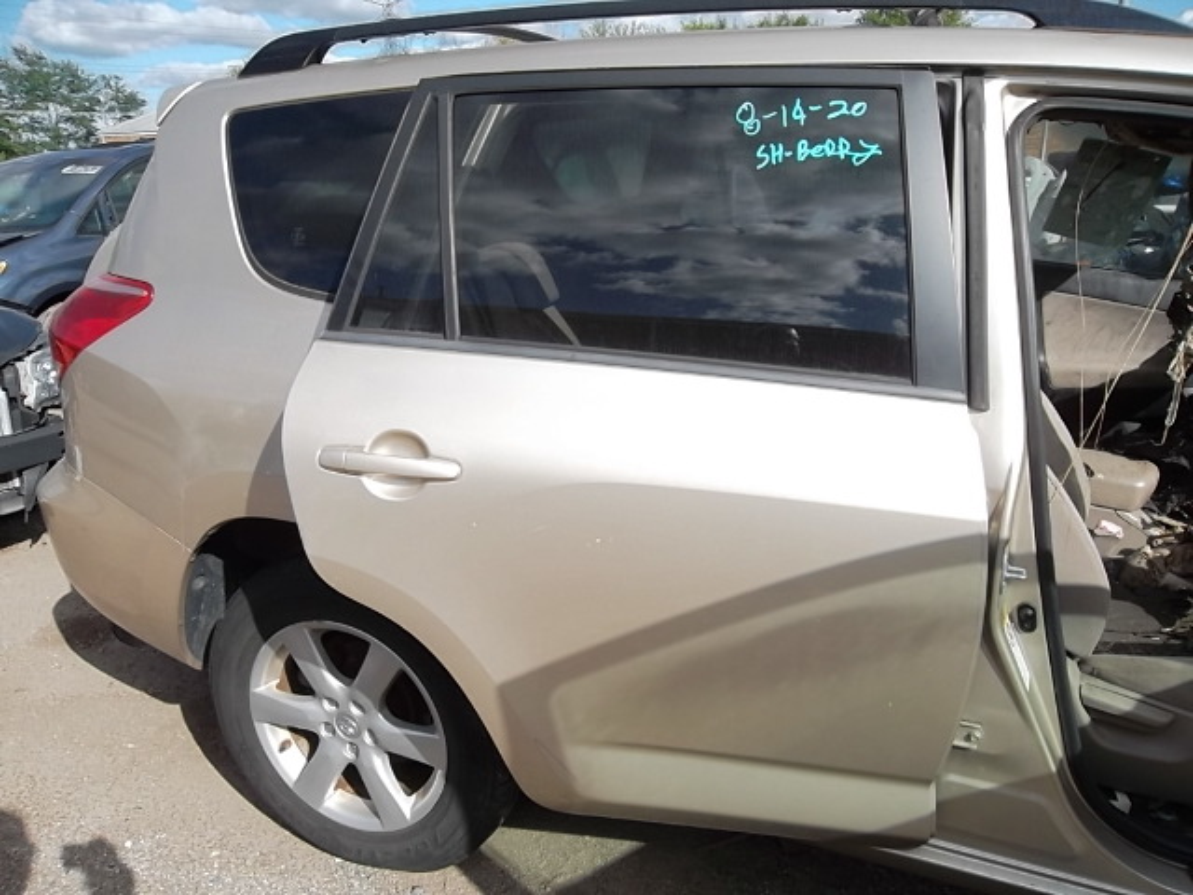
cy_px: 448
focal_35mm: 27
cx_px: 596
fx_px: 931
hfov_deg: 65.3
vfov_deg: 51.4
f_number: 3.5
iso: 80
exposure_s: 1/640
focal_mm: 4.9
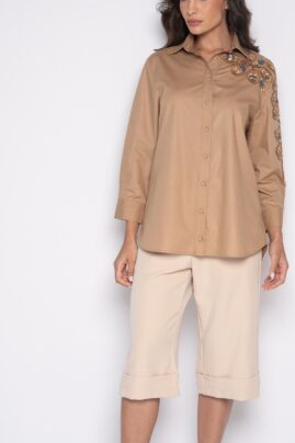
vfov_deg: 30.1
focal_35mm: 67
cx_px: 211
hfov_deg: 20.2
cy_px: 236
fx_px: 824
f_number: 8
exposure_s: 1/125
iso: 400
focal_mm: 45
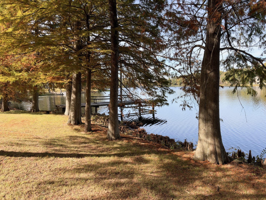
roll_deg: +2.6
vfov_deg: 56.8
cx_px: 133
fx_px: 184
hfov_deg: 71.6
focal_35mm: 24
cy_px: 100
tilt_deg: -2.7
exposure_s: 1/1456
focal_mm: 6.93
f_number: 1.8
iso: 80
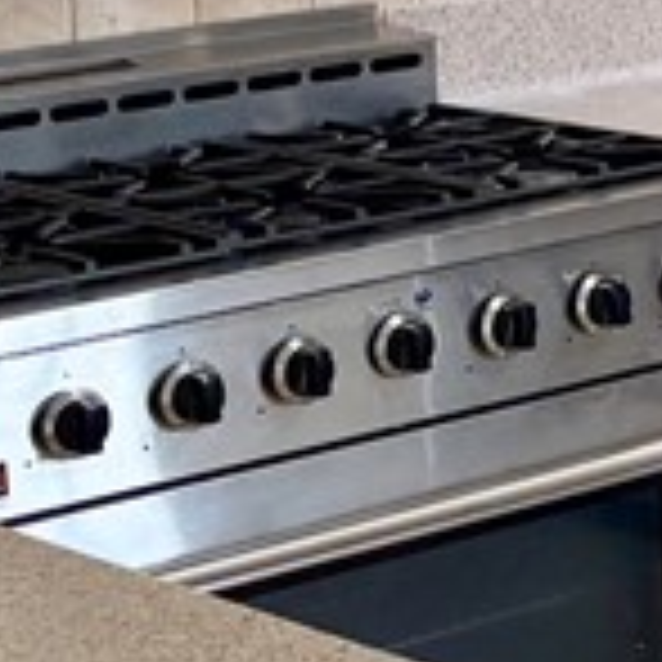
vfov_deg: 10.8
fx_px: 3462
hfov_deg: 10.0
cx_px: 1383
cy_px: -90
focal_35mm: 160
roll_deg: +1.9
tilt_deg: -5.8
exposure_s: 1/120
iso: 125
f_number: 1.6
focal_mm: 5.96
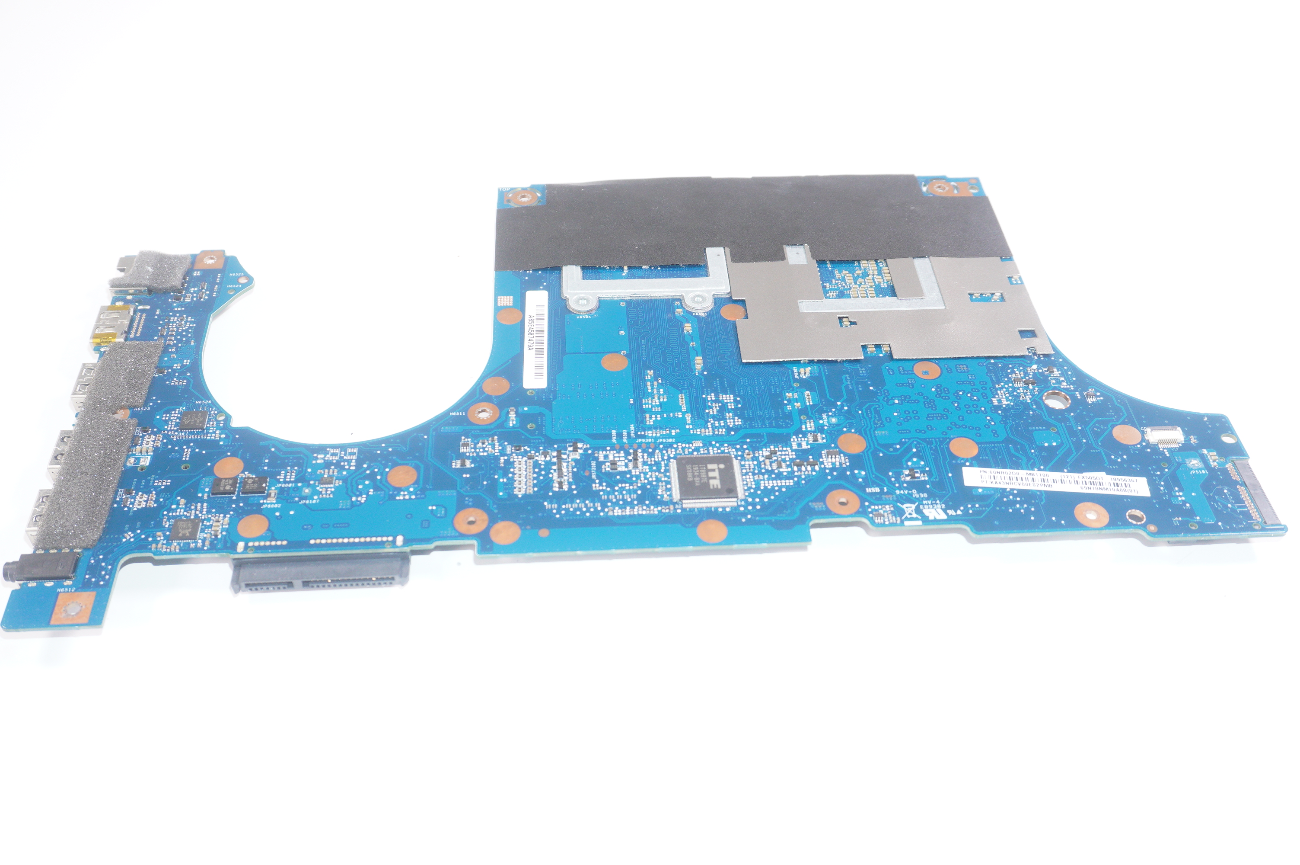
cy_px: 432
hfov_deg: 55.1
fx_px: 1245
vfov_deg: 38.3
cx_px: 650
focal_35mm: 34
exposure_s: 1/160
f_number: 6.3
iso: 640
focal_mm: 23
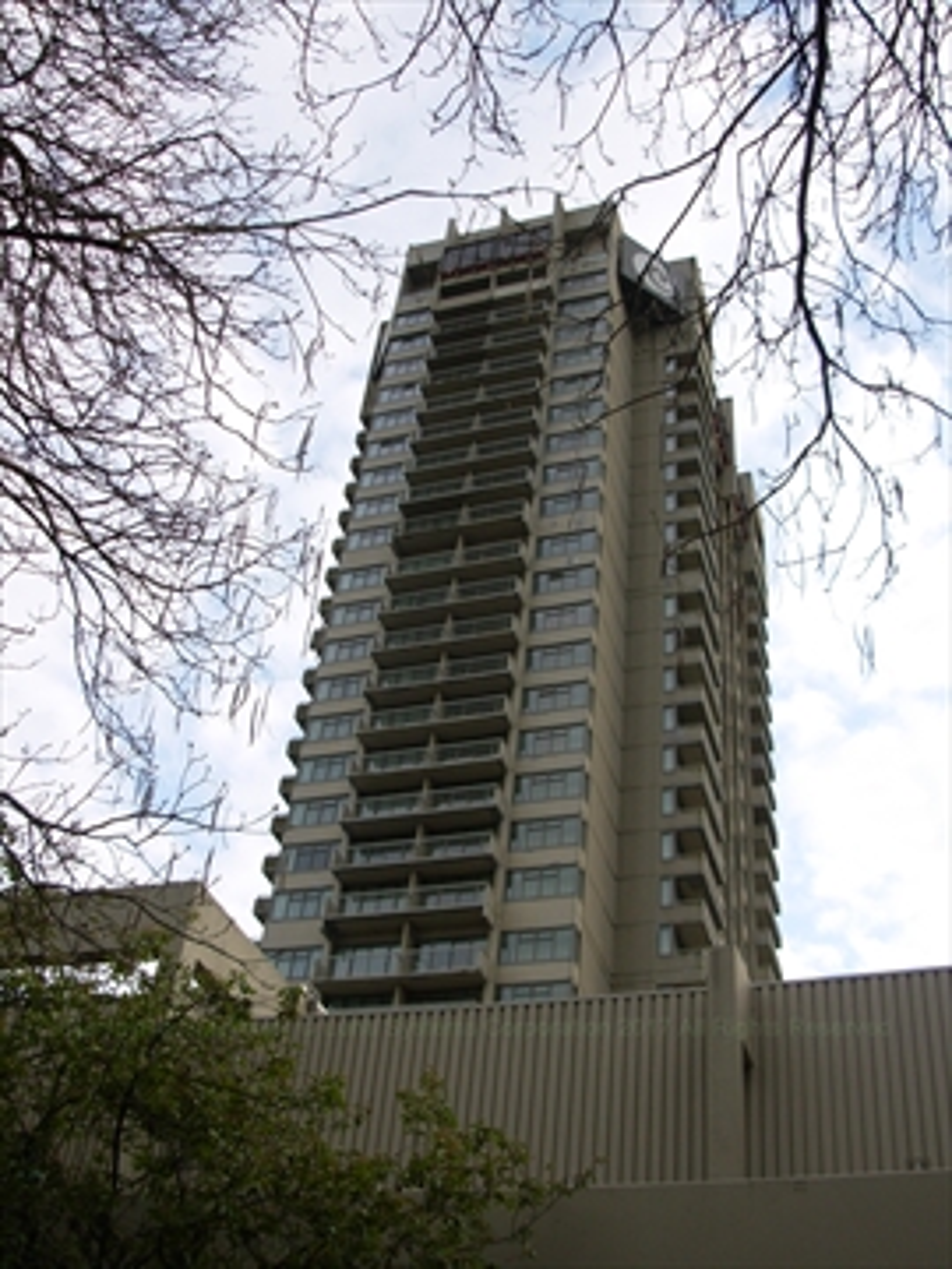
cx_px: 476
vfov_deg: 49.0
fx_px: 1393
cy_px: 634
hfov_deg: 37.7
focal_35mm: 38
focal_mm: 6.3
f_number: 2.9
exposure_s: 1/352
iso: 50
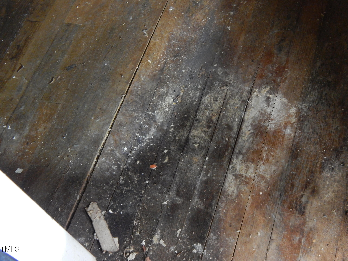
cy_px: 130
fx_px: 483
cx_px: 174
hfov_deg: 39.7
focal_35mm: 48
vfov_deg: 30.3
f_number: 3.7
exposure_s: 1/15
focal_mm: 8.6
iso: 640
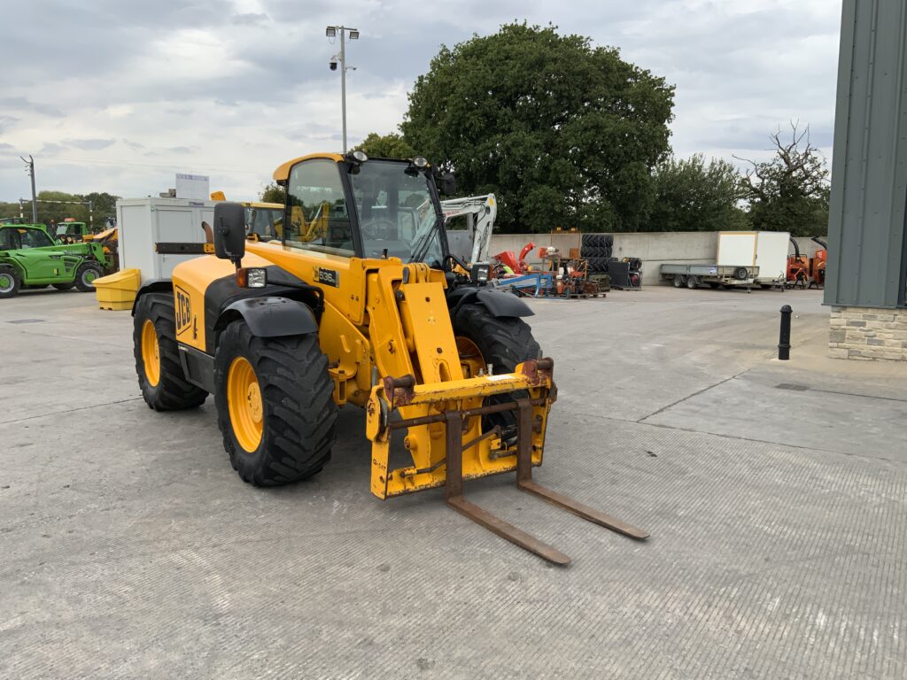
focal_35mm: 29
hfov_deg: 61.7
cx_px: 454
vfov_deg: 48.2
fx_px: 760
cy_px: 340
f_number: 1.8
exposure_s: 1/816
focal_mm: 3
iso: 16
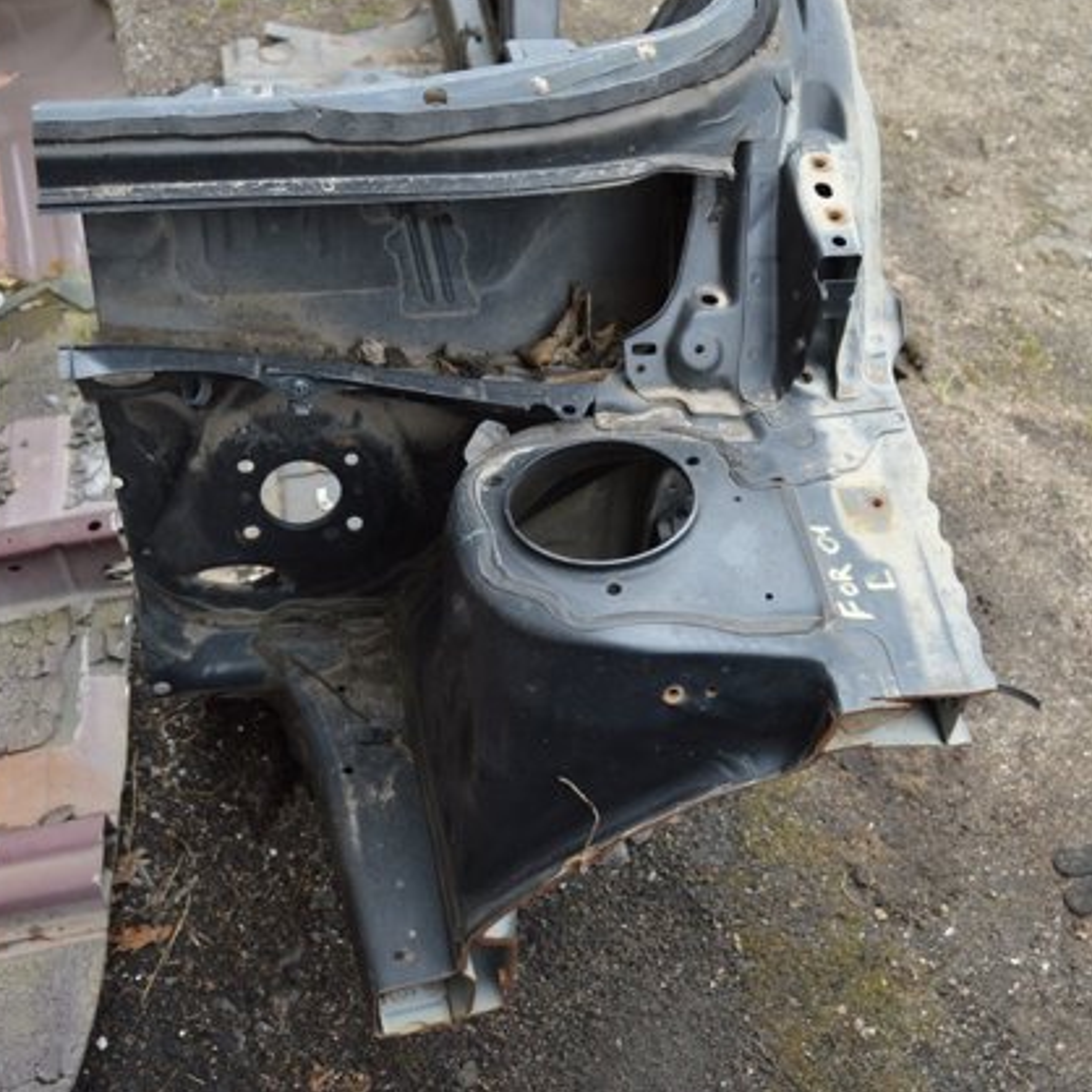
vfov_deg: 42.8
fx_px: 1392
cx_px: 509
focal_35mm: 39
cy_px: 542
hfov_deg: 42.8
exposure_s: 1/125
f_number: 5.6
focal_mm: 20
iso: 360
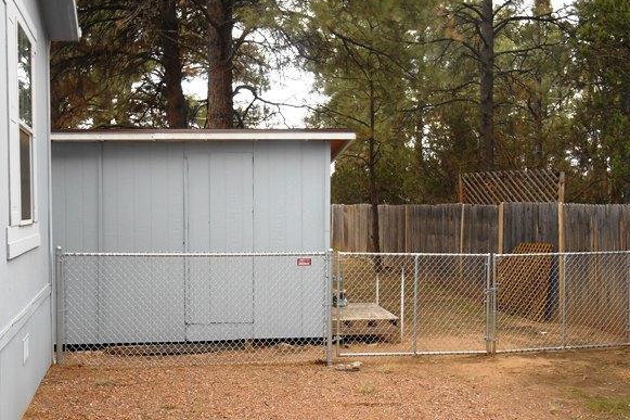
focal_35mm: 47
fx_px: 822
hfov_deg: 41.9
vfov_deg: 28.6
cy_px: 229
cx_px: 312
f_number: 3.9
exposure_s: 1/250
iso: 180
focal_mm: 7.2
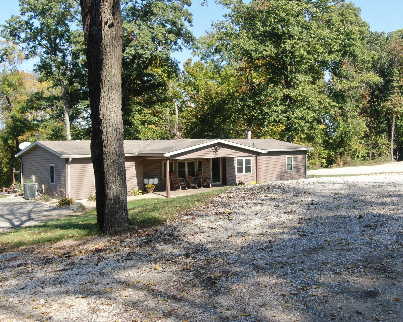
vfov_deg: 37.3
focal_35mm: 40
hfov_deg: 45.8
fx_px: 477
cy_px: 161
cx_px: 190
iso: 100
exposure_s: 1/320
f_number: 3.4
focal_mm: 6.48
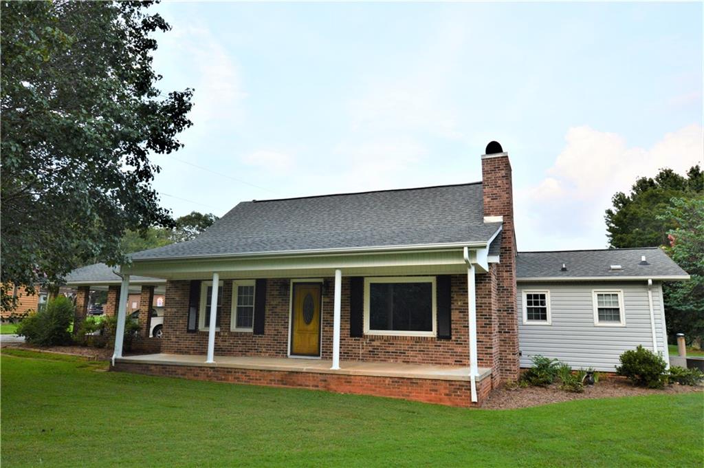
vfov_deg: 50.3
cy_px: 234
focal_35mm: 26
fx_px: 498
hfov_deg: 70.5
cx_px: 352
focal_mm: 17
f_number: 8
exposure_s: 1/60
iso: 450
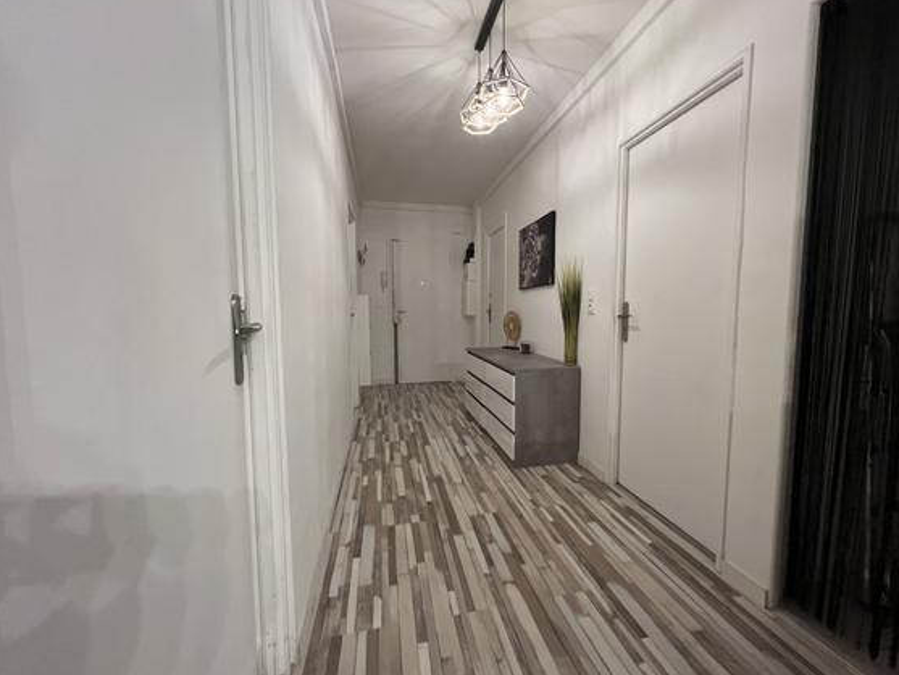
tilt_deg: -5.0
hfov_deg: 101.9
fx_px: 364
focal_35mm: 14
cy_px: 344
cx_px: 479
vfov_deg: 85.7
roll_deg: +0.8
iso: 640
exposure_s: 1/60
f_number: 1.8
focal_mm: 1.57
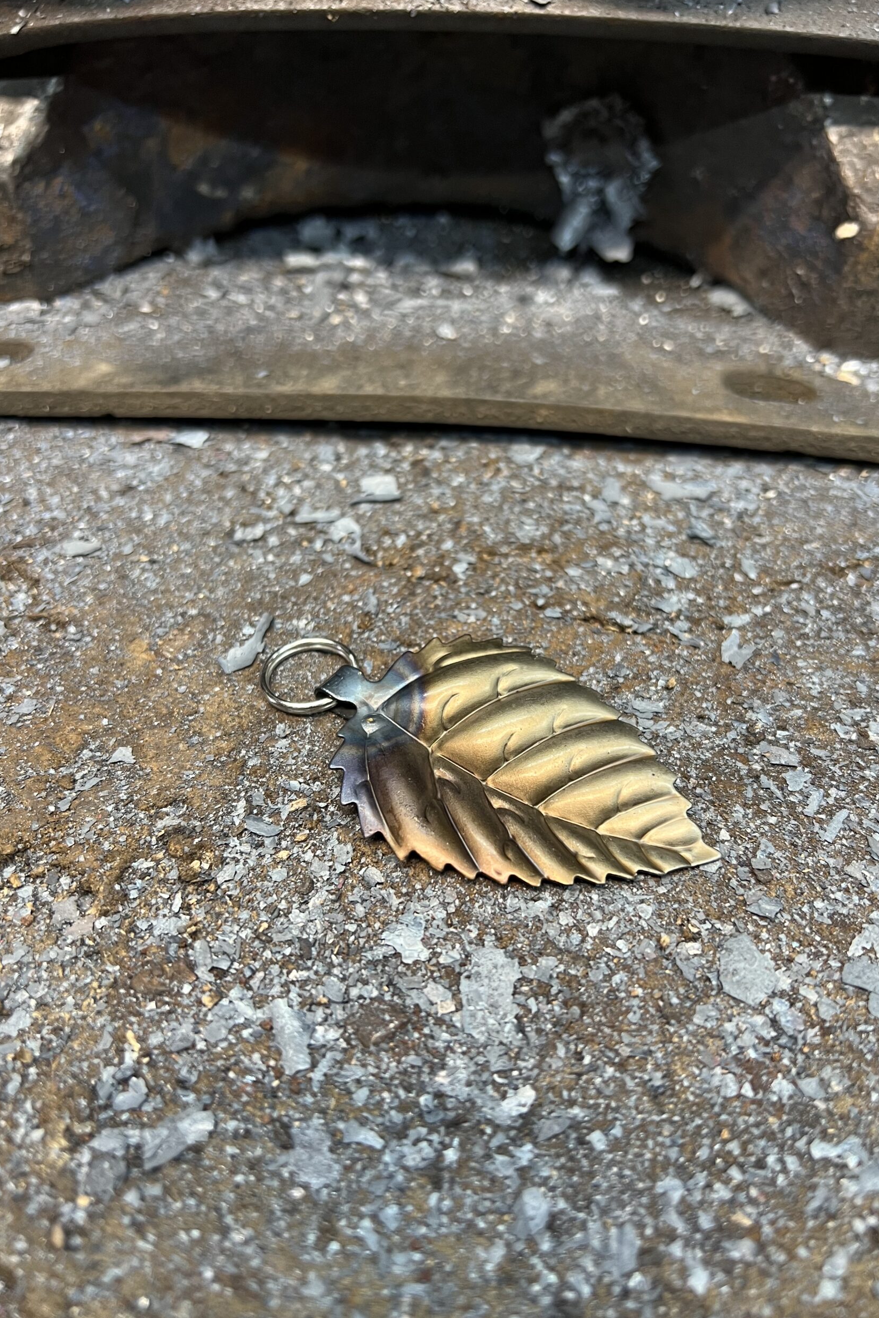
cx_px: 485
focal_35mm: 28
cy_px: 669
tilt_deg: -48.8
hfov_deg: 46.3
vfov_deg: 65.5
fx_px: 1025
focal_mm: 5.7
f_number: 1.5
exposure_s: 1/50
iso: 125
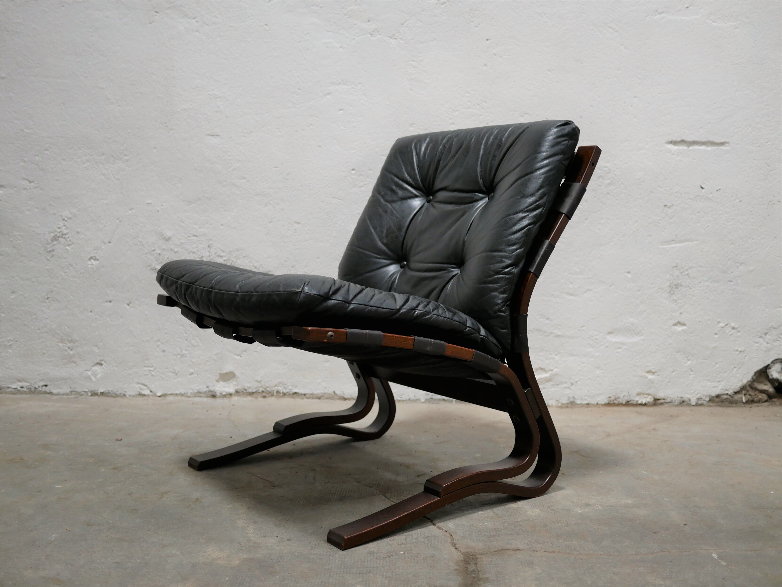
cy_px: 294
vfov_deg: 36.0
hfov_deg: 46.8
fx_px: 904
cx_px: 391
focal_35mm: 40
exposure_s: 1/60
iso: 250
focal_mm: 20
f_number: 1.7
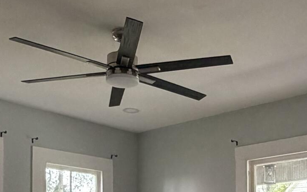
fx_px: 510
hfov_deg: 33.1
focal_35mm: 61
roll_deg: +1.4
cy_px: 248
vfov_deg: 19.6
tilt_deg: +0.5
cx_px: 216
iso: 250
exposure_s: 1/121
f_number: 2.2
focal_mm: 2.22
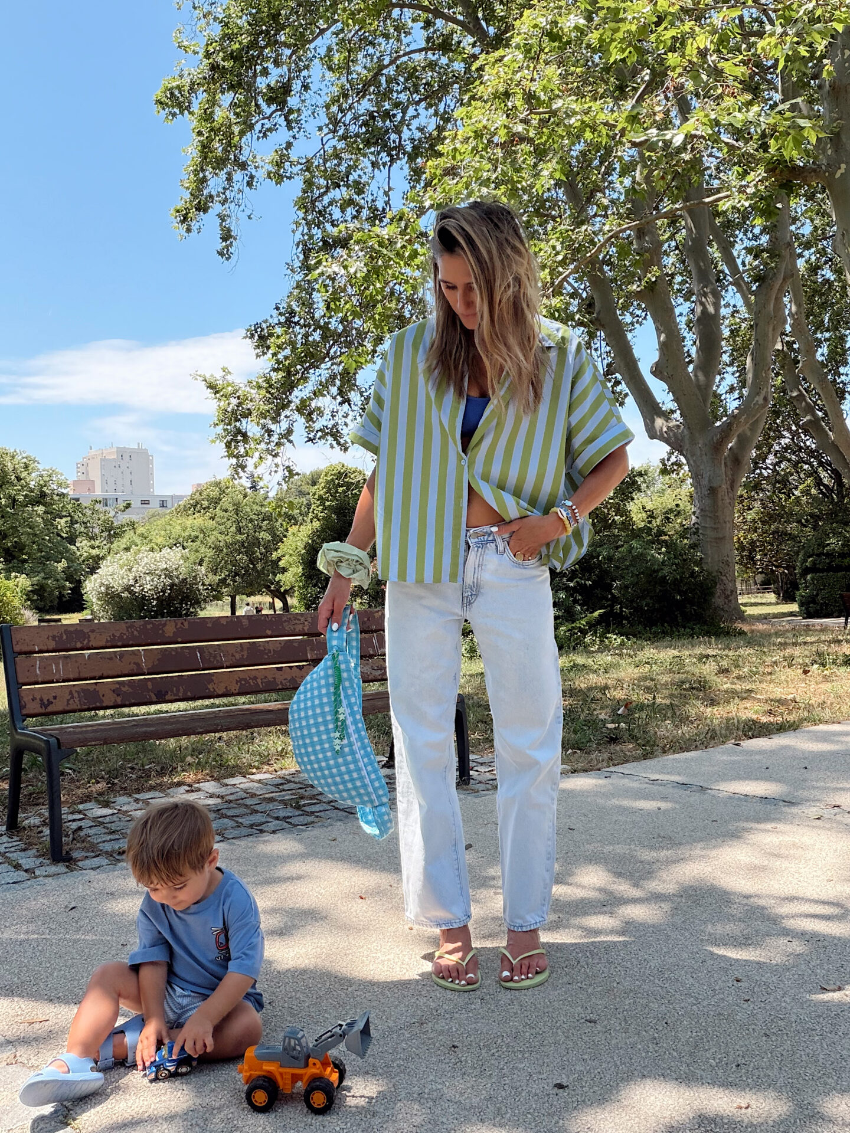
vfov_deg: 60.0
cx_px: 425
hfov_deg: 46.8
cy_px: 566
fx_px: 982
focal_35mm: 30
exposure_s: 1/705
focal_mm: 2.71
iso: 40
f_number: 1.9
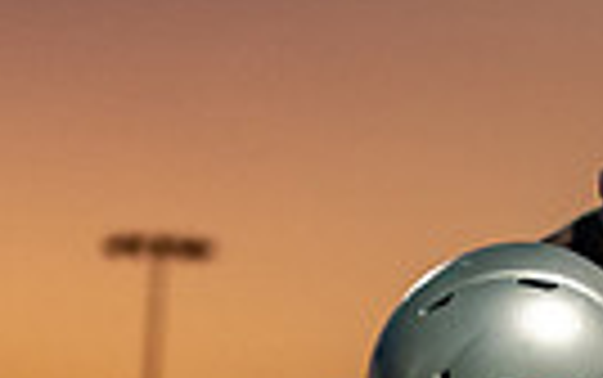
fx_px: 6924
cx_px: 824
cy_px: 783
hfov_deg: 5.0
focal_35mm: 421
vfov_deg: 3.1
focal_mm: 79
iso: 1600
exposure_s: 1/1000
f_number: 2.8
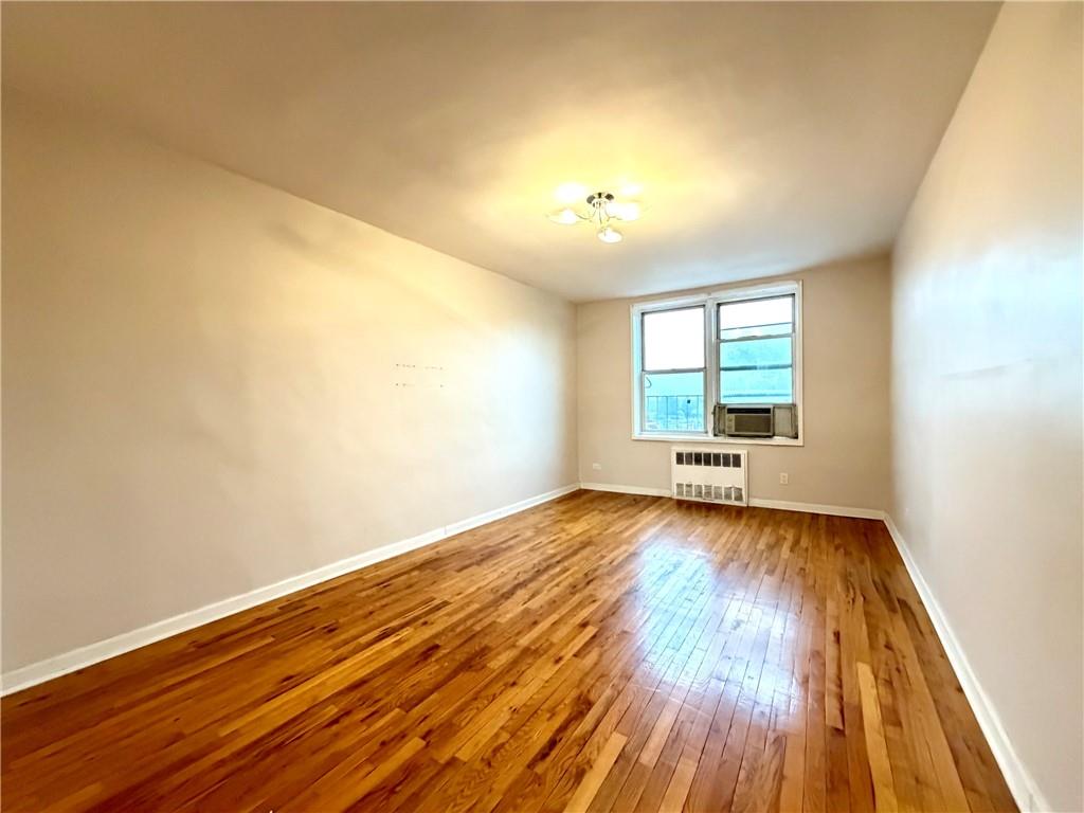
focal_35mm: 14
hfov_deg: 102.1
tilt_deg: -1.9
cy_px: 406
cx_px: 542
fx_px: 438
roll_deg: +0.7
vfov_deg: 85.7
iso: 1250
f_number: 2.2
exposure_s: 1/60
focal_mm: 2.22
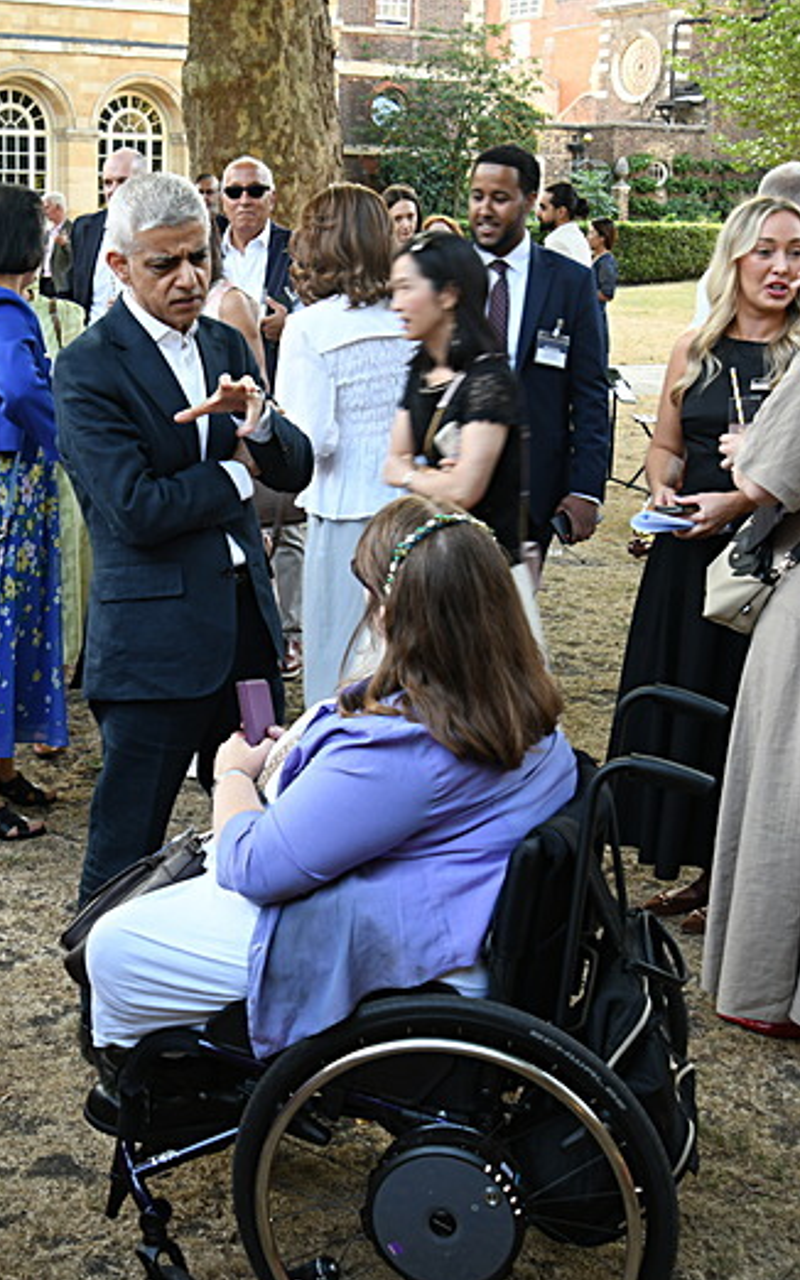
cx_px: 216
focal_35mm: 50
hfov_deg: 25.6
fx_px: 1745
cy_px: 631
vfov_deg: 40.3
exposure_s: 1/30
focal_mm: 32
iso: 400
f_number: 6.3
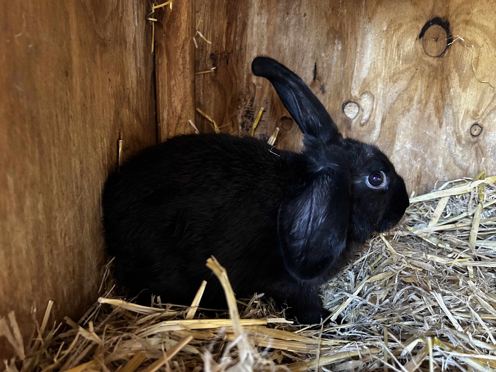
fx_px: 373
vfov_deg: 53.1
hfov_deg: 67.3
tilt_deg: -10.7
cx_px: 248
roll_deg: -5.2
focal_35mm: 26
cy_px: 186
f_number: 1.5
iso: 640
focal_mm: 5.7
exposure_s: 1/33
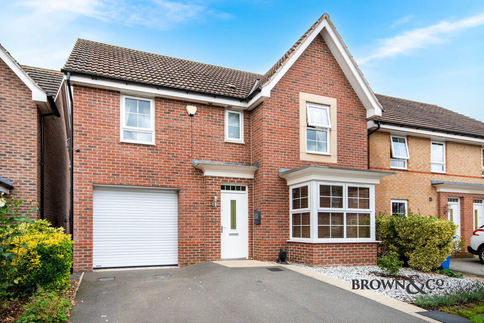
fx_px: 255
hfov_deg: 86.9
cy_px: 162
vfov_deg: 64.6
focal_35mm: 19
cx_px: 242
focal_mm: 13
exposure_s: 1/60
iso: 100
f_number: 8
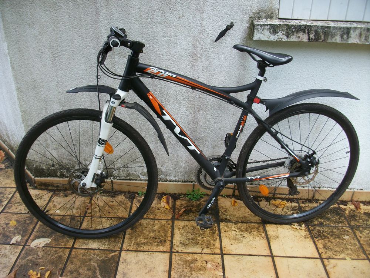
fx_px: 331
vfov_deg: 45.4
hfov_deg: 58.4
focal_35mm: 31
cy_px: 139
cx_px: 185
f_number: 2.9
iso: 80
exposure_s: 1/95.8
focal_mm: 5.7
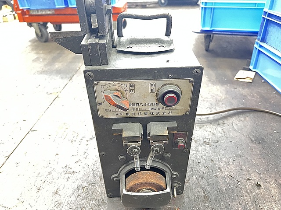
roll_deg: +0.8
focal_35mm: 26
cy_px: 105
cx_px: 140
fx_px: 211
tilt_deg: -32.8
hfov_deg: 67.3
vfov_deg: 53.1
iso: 1000
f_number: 1.5
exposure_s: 1/29
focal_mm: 5.7
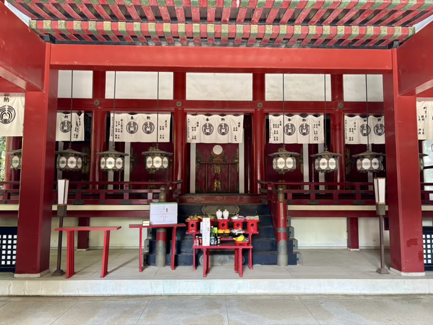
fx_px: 325
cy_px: 162
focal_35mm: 26
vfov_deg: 53.1
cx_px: 216
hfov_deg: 67.3
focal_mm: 5.96
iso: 125
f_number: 1.6
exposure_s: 1/64
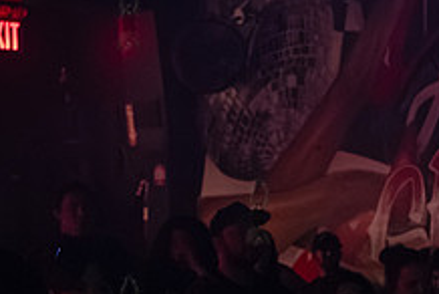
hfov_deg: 20.5
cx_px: 518
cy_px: 307
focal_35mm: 93
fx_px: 1136
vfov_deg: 14.5
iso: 16000
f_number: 3.2
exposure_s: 1/160
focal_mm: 35
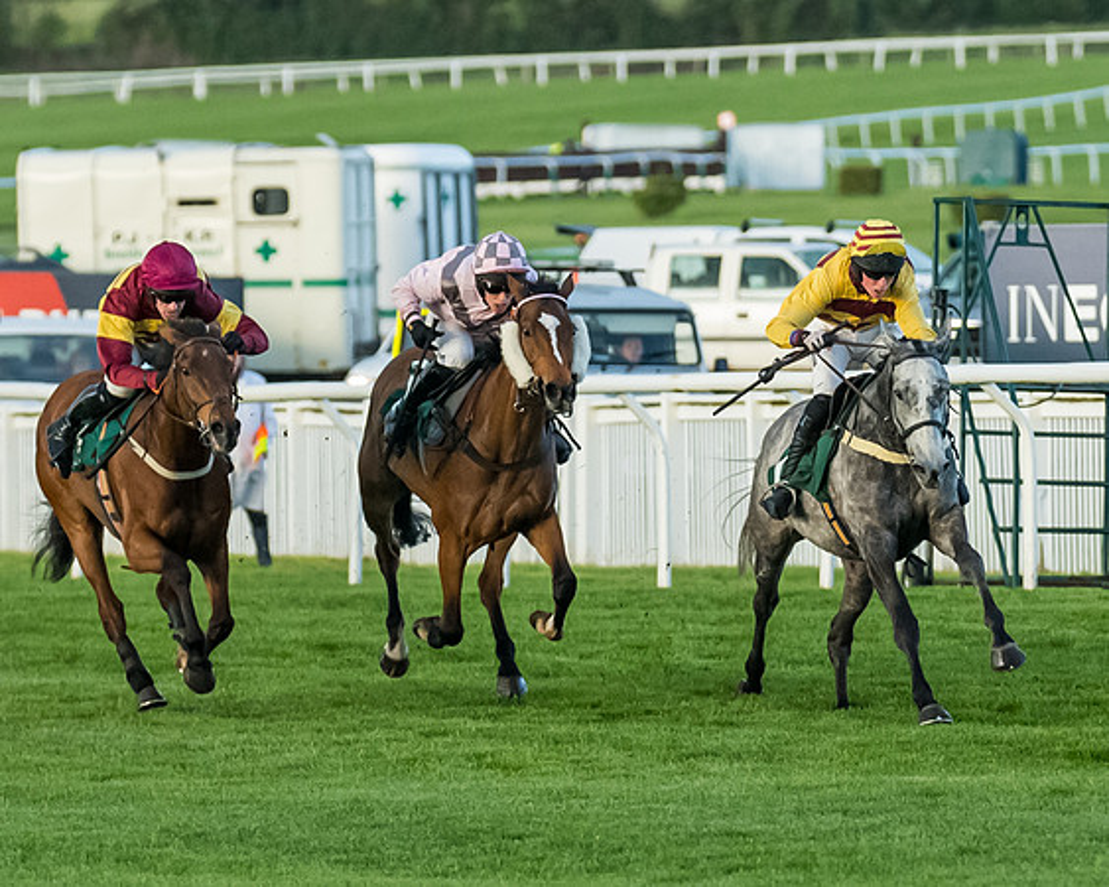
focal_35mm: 603
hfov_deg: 3.2
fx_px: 19792
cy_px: 429
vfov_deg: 2.6
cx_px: 770
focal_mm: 210
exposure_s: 1/2500
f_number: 4
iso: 4000
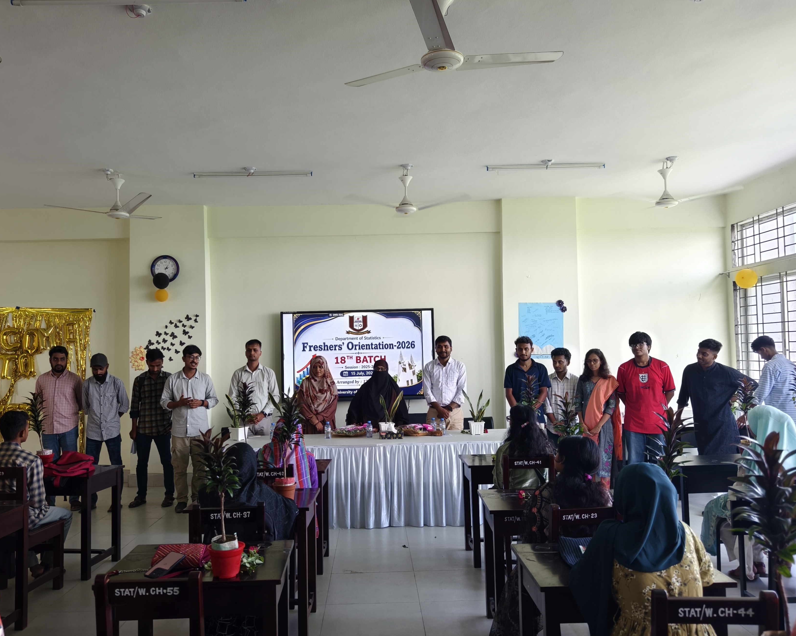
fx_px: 660
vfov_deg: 51.5
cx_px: 371
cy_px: 327
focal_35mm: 28
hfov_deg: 62.1
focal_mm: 8.67
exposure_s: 1/100
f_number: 1.75
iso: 116
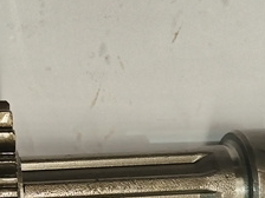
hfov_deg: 20.8
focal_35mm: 93
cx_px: 51
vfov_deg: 15.6
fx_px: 712
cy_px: 196
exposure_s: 1/33.3
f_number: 1.9
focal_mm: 4.95
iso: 772
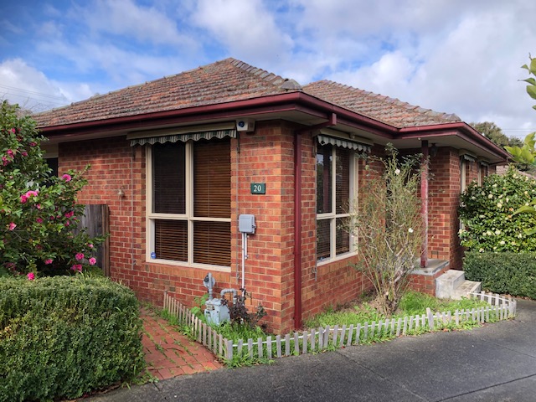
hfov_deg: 63.4
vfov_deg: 49.7
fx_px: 434
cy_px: 201
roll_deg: +0.4
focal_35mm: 28
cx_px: 268
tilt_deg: -2.2
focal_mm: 3.99
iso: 20
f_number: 1.8
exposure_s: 1/313
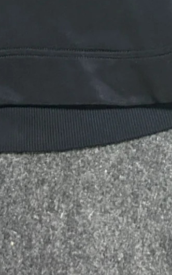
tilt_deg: -71.8
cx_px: -33
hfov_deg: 9.7
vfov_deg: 13.3
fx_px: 996
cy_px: -294
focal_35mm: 133
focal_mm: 5.7
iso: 640
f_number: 1.5
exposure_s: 1/33
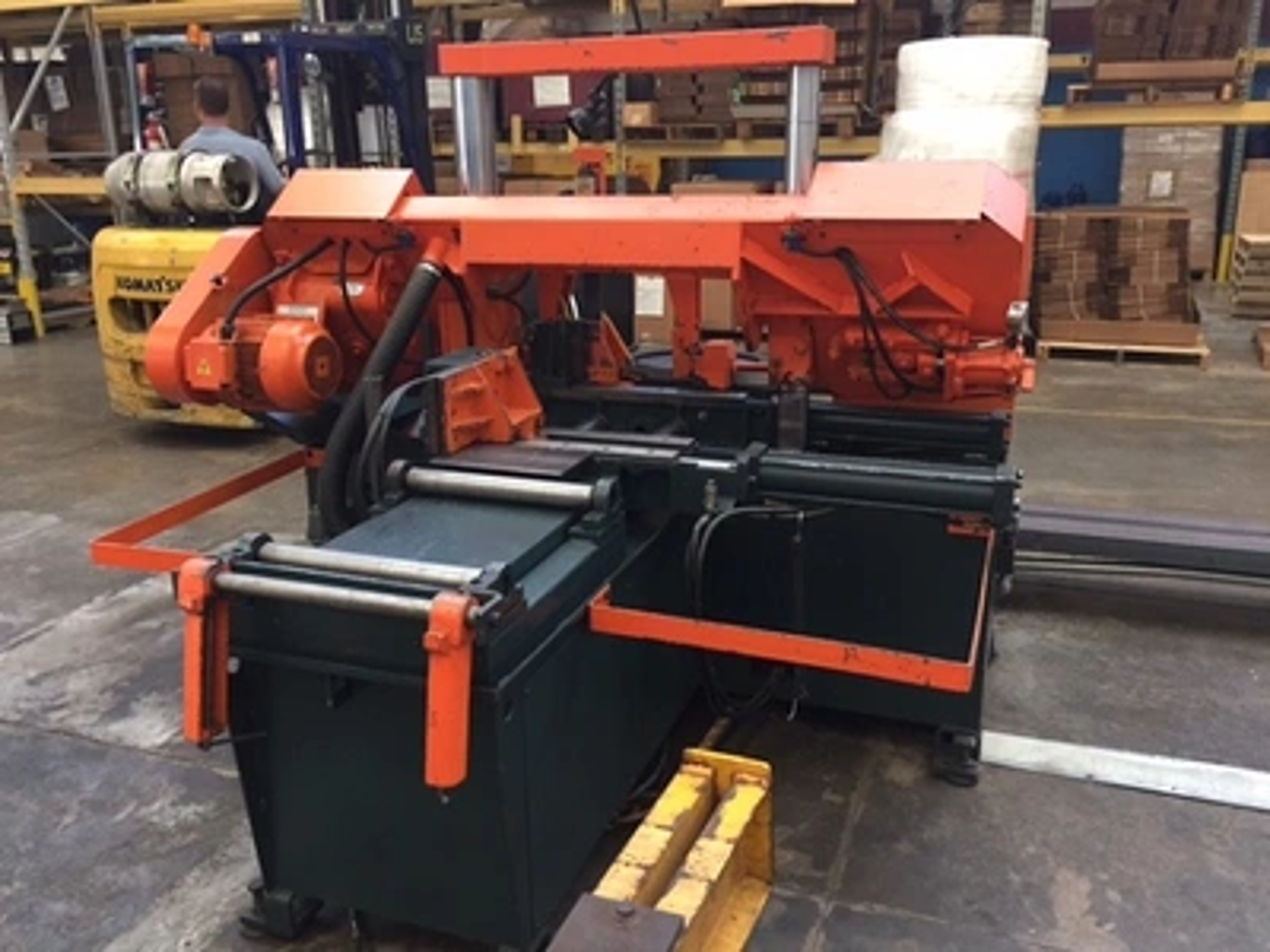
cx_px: 635
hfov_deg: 61.7
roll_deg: +0.2
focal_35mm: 29
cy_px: 476
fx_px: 1064
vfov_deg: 48.2
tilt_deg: -16.6
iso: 100
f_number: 2.2
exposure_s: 1/30
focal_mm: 4.15
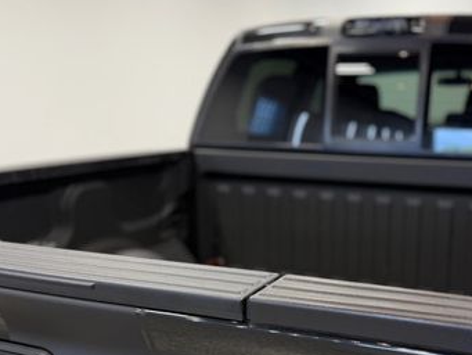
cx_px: 307
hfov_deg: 41.6
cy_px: 230
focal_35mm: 45
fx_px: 614
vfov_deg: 32.0
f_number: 1.78
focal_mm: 6.76
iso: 64
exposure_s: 1/145
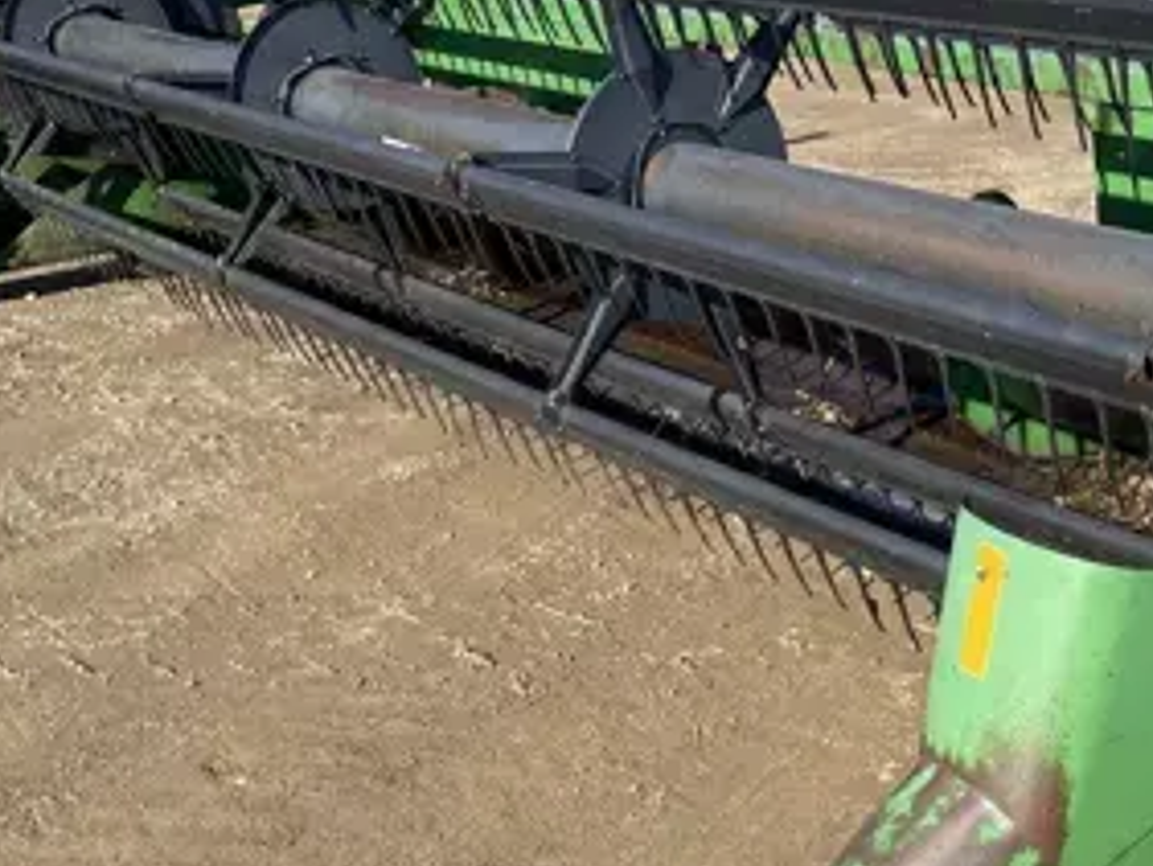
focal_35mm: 57
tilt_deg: -22.9
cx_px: 829
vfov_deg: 25.2
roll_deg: +0.6
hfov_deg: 33.3
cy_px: 714
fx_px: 1899
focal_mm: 5.1
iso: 32
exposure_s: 1/1597
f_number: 1.6
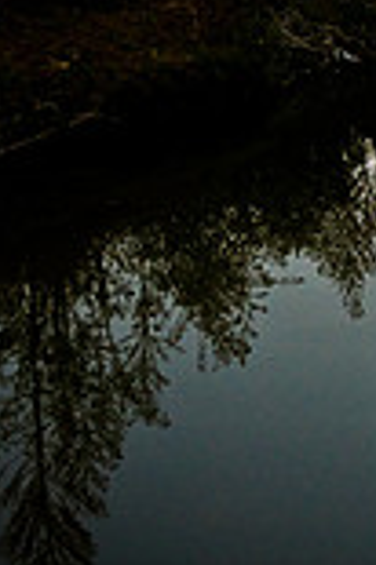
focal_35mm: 209
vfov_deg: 9.8
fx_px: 3281
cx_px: 440
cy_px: -33
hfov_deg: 6.5
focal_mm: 48
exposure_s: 1/400
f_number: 2.8
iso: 250
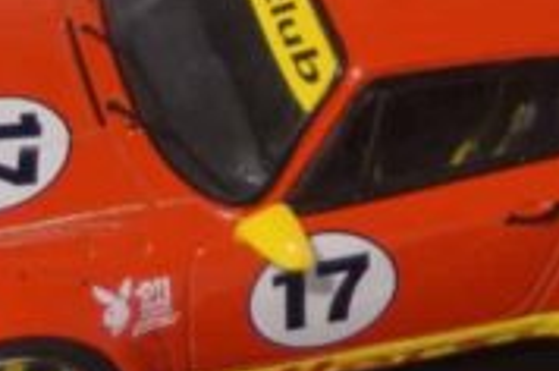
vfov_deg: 4.5
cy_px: 9
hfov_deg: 6.8
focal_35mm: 304
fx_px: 4712
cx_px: 311
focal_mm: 60
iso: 1600
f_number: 5.6
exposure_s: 1/160
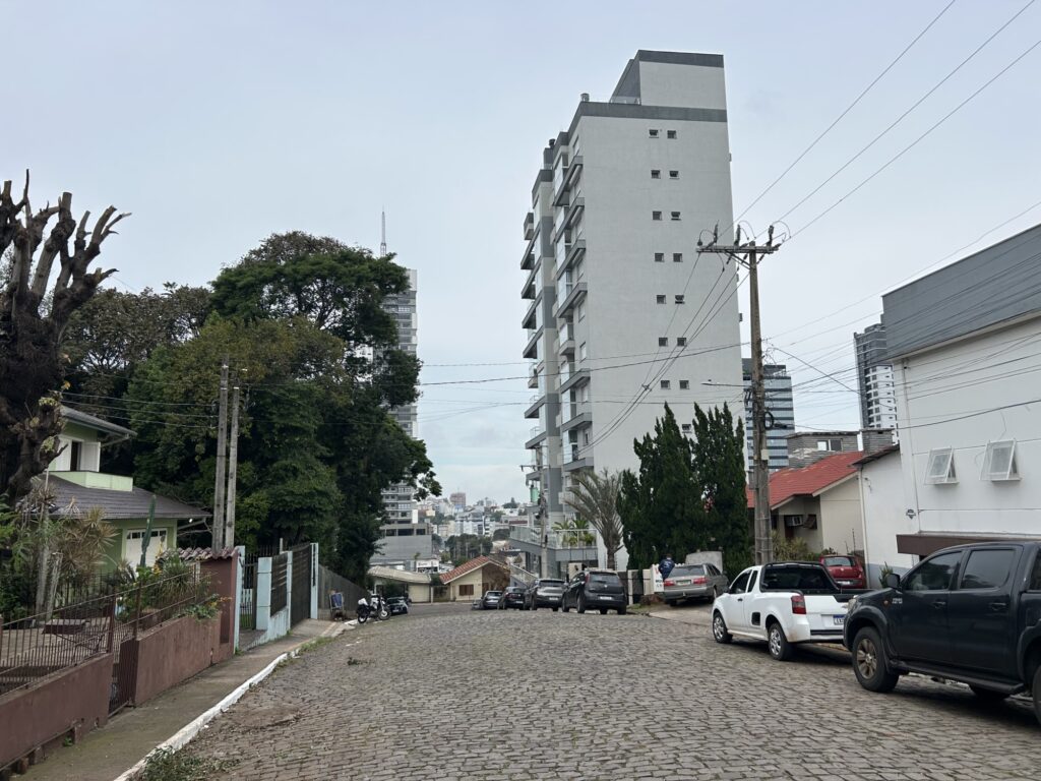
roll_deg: +1.5
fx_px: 782
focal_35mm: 26
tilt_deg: +8.6
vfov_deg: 53.1
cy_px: 390
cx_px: 520
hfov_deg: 67.3
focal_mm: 5.7
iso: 50
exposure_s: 1/3356
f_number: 1.5
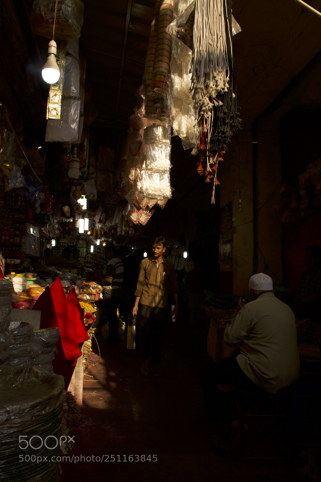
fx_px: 361
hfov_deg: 47.9
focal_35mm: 27
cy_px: 241
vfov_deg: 67.4
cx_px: 160
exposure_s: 1/125
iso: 200
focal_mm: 18
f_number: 10
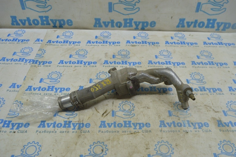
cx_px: 118
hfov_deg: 57.3
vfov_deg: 39.9
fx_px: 216
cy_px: 78
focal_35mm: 33
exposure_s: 1/40
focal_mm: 22
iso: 400
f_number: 5.6
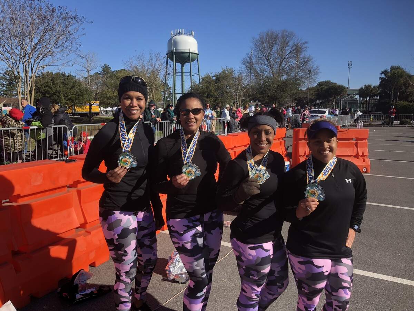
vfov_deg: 49.7
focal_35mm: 28
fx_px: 335
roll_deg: -0.1
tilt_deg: -6.7
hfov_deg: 63.4
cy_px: 156
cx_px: 207
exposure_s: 1/1043
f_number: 1.8
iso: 20
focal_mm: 3.99
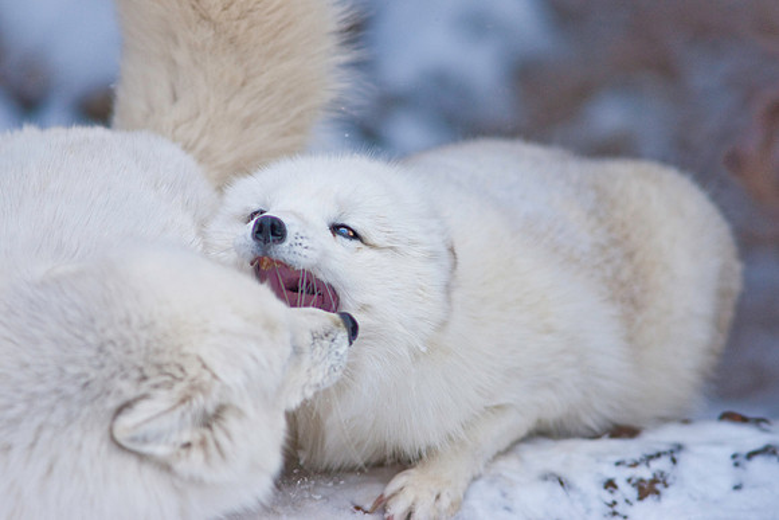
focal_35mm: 450
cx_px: 390
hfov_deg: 4.6
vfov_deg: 3.1
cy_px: 260
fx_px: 9739
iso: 400
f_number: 3.2
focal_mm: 300
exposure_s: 1/2500
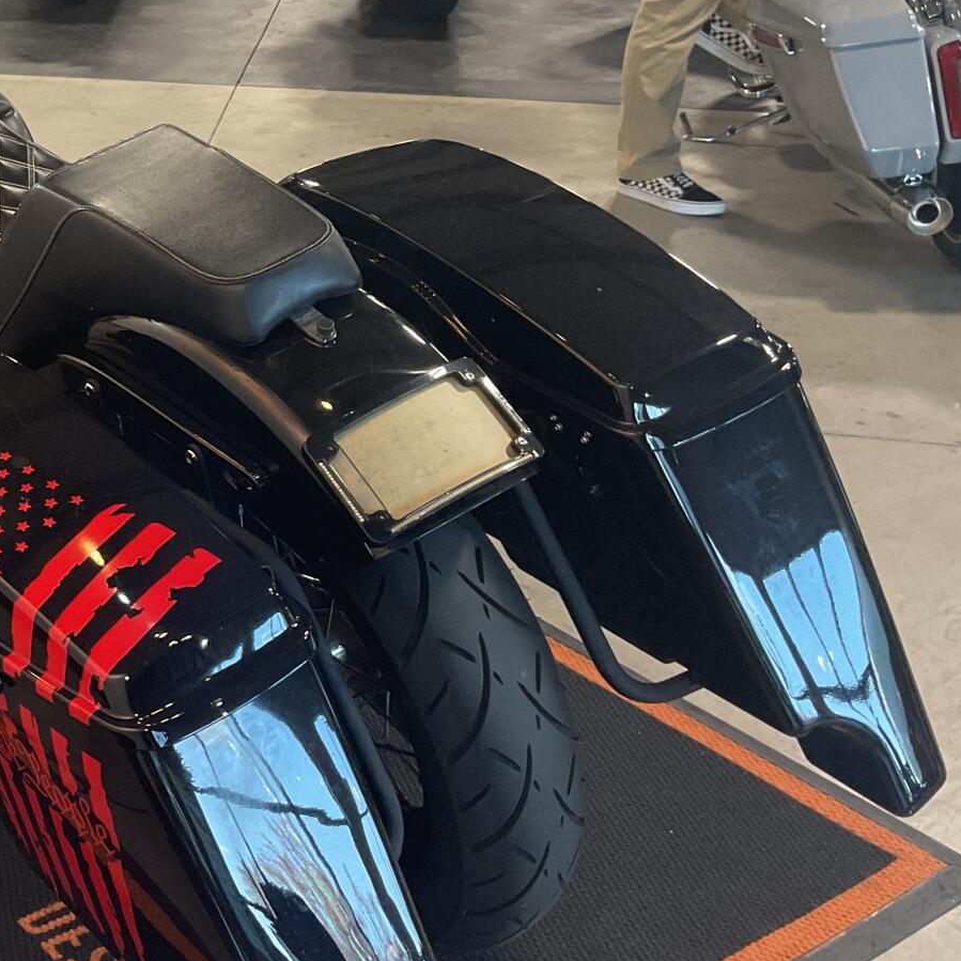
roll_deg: +1.2
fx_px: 1790
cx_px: -29
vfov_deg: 29.9
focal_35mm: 57
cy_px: 362
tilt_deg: -22.9
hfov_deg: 28.0
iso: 125
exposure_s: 1/50
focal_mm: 3
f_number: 1.8
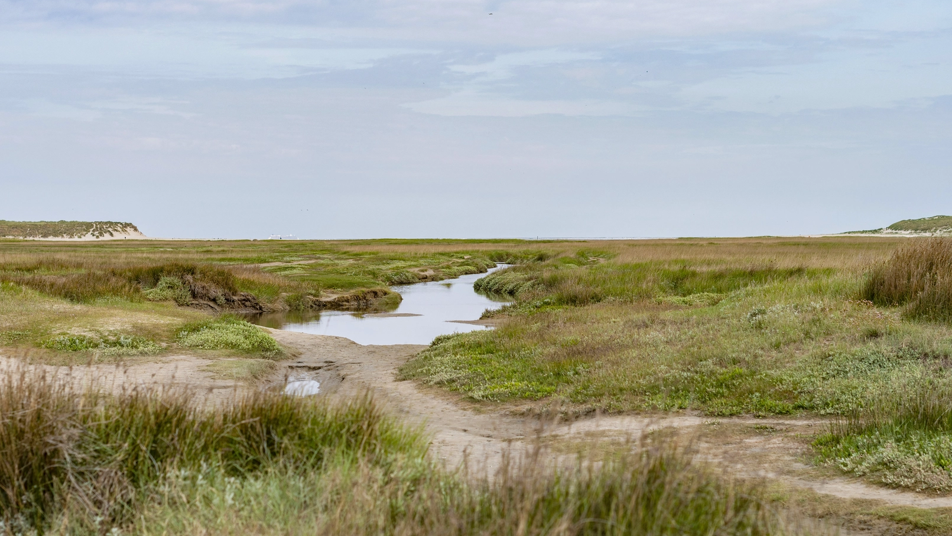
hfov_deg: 26.9
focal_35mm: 79
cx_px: 474
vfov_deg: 15.3
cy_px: 256
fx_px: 1994
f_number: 5
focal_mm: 50
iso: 100
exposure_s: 1/1000
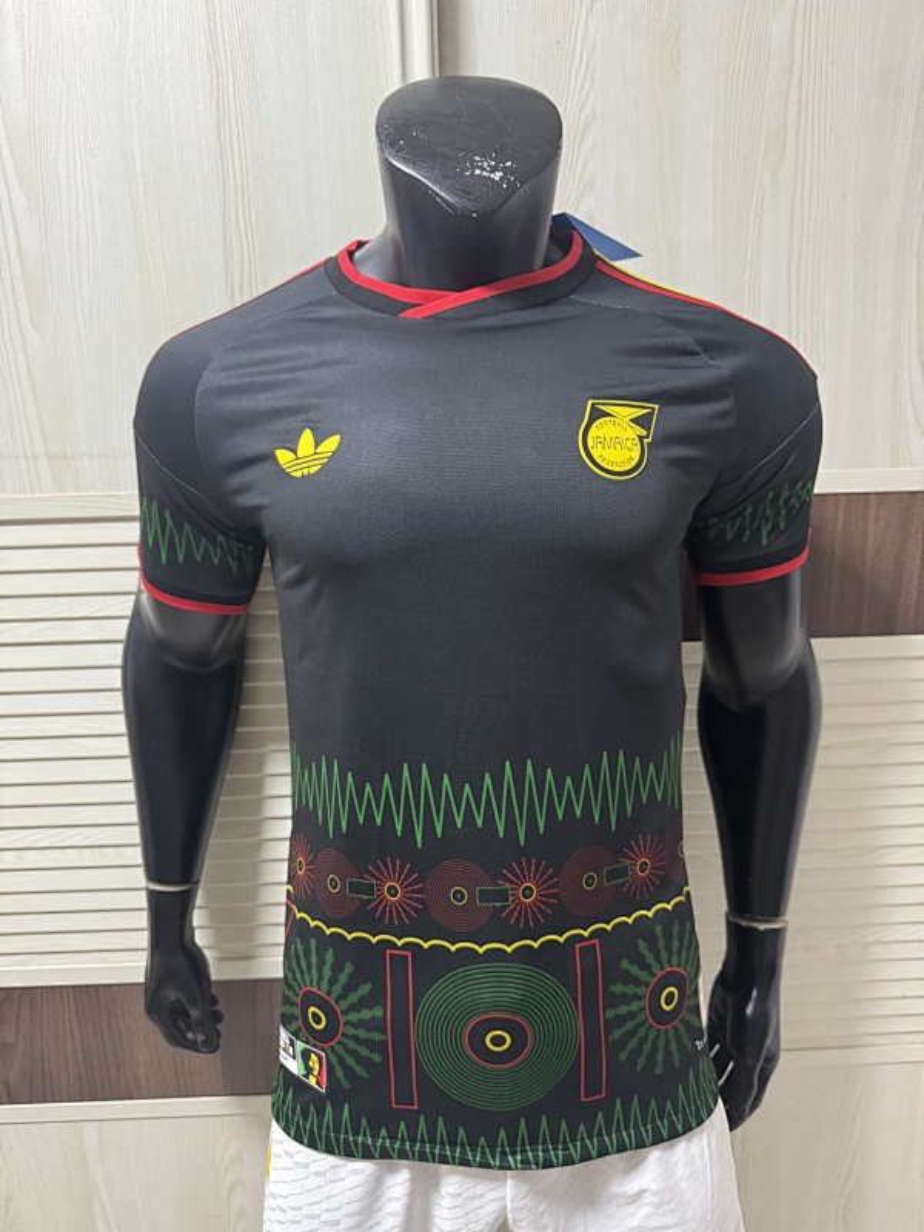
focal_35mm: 24
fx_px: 854
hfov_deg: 56.8
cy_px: 616
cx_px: 462
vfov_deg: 71.6
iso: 640
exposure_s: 1/60
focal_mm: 6.76
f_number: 1.78
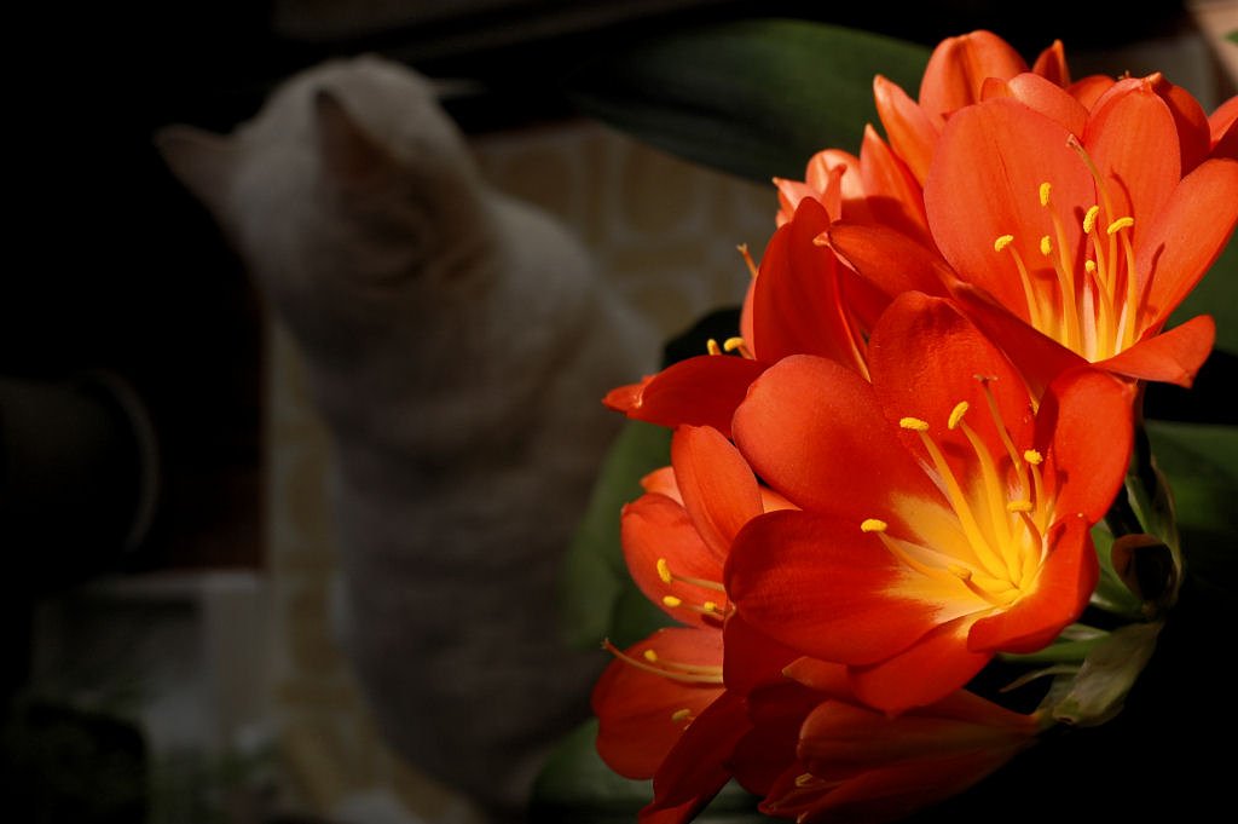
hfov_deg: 37.9
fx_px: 1804
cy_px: 412
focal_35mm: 52
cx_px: 619
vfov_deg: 25.7
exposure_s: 1/200
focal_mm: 35
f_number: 7.1
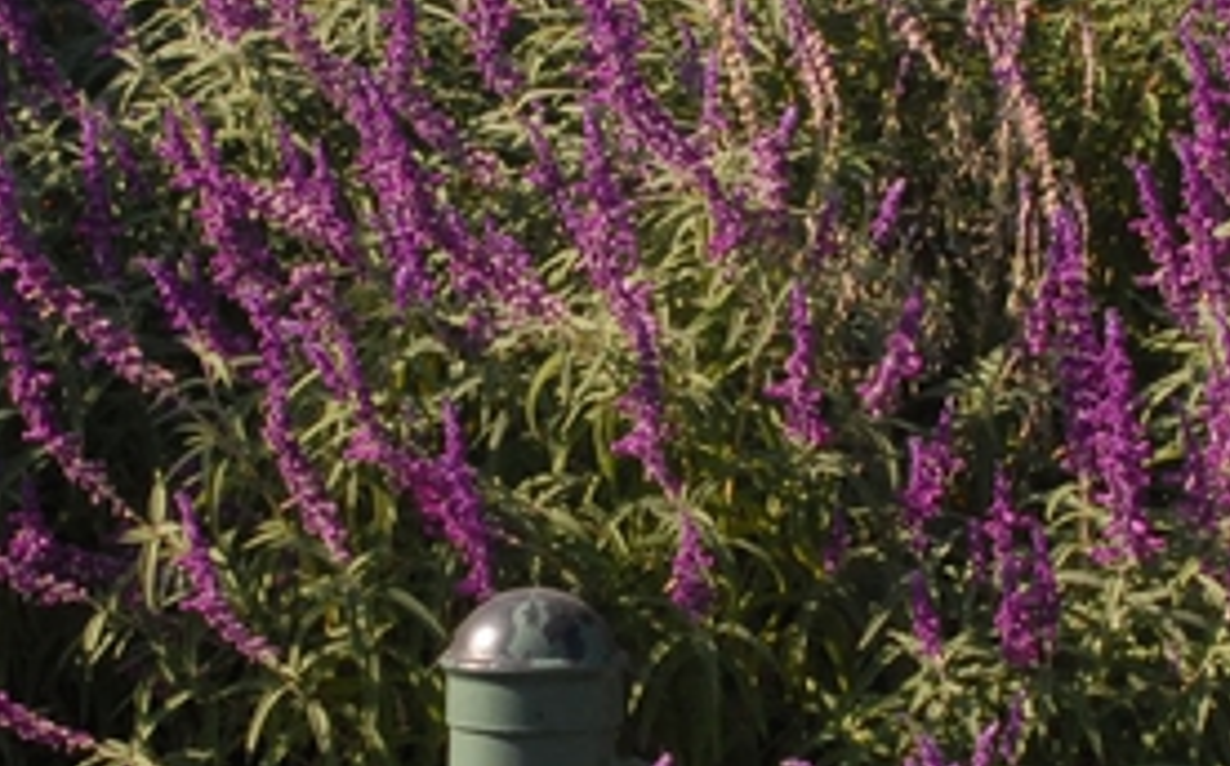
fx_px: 5326
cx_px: 602
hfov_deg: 13.2
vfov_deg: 8.2
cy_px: 399
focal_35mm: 159
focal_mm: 28
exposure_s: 1/250
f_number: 8
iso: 400
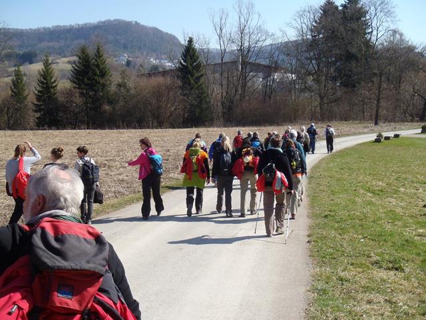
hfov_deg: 41.2
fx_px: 566
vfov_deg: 31.5
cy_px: 160
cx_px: 213
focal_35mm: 46
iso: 80
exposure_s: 1/320
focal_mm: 8.25
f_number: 4.9
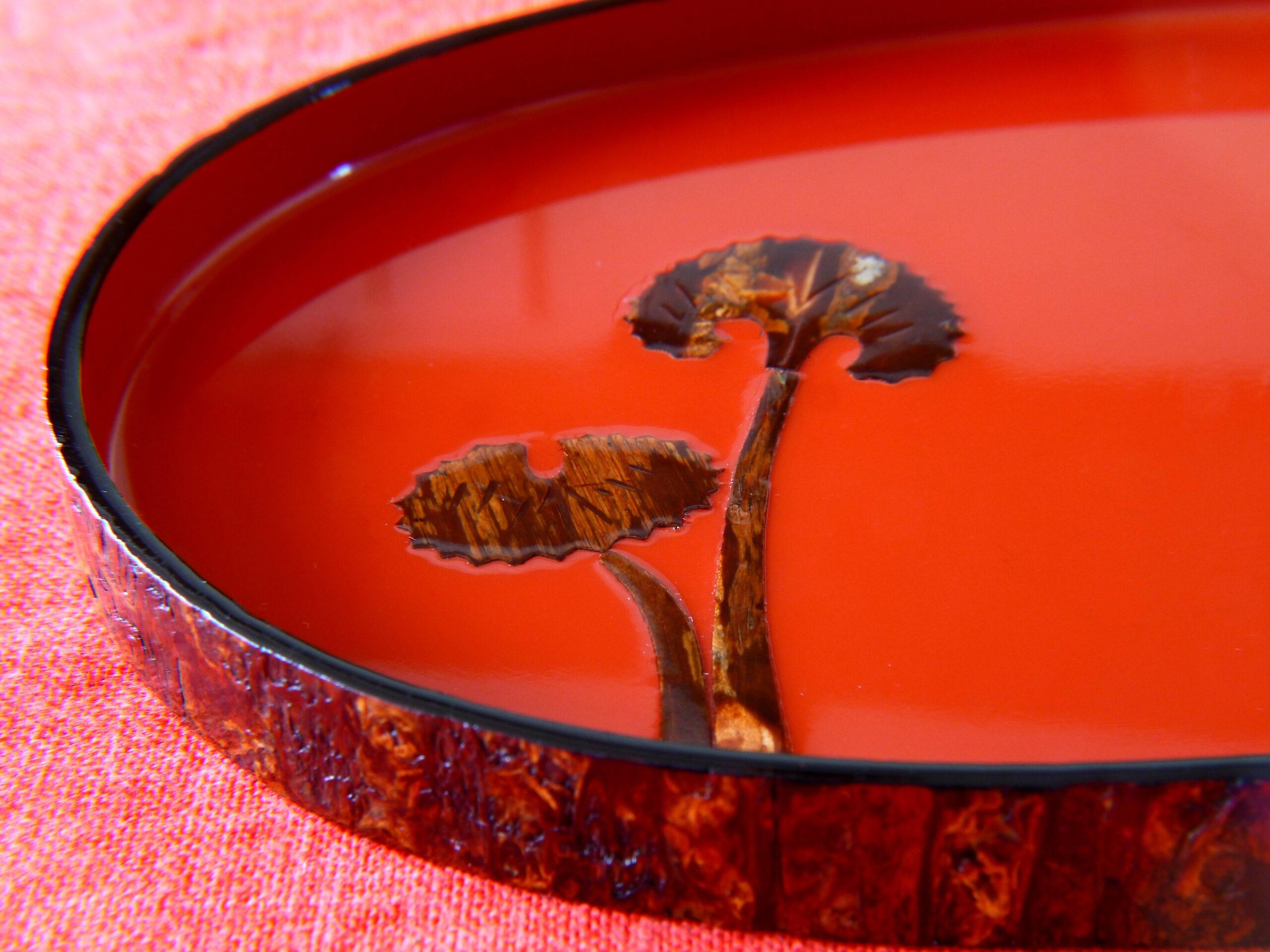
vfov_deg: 30.3
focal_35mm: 48
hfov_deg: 39.7
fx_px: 1761
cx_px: 635
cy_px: 476
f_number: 14
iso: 400
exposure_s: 6
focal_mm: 24
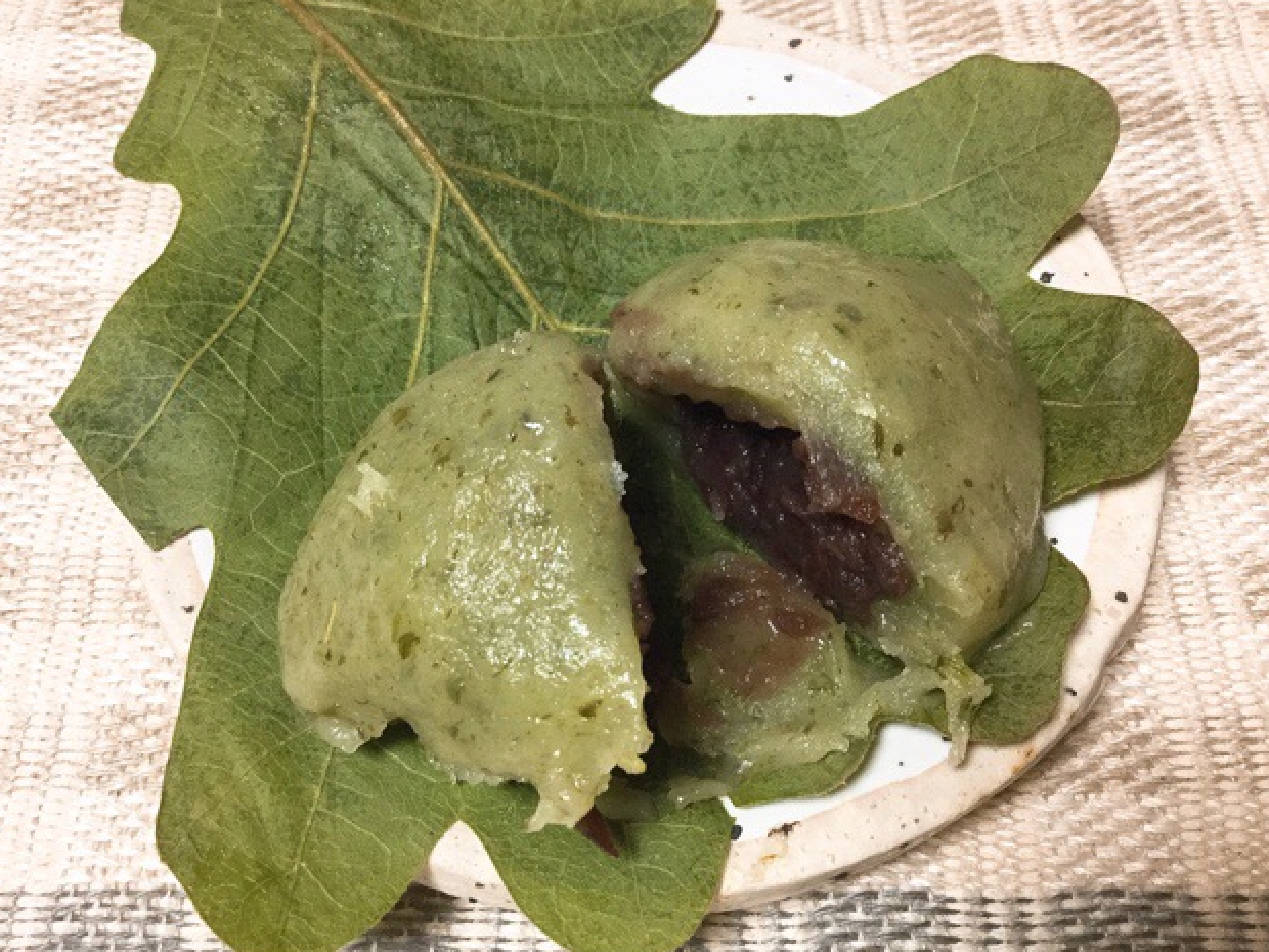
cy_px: 481
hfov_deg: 56.8
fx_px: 1173
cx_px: 626
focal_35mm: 32
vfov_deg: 44.2
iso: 100
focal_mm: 3.3
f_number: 2.4
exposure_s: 1/30
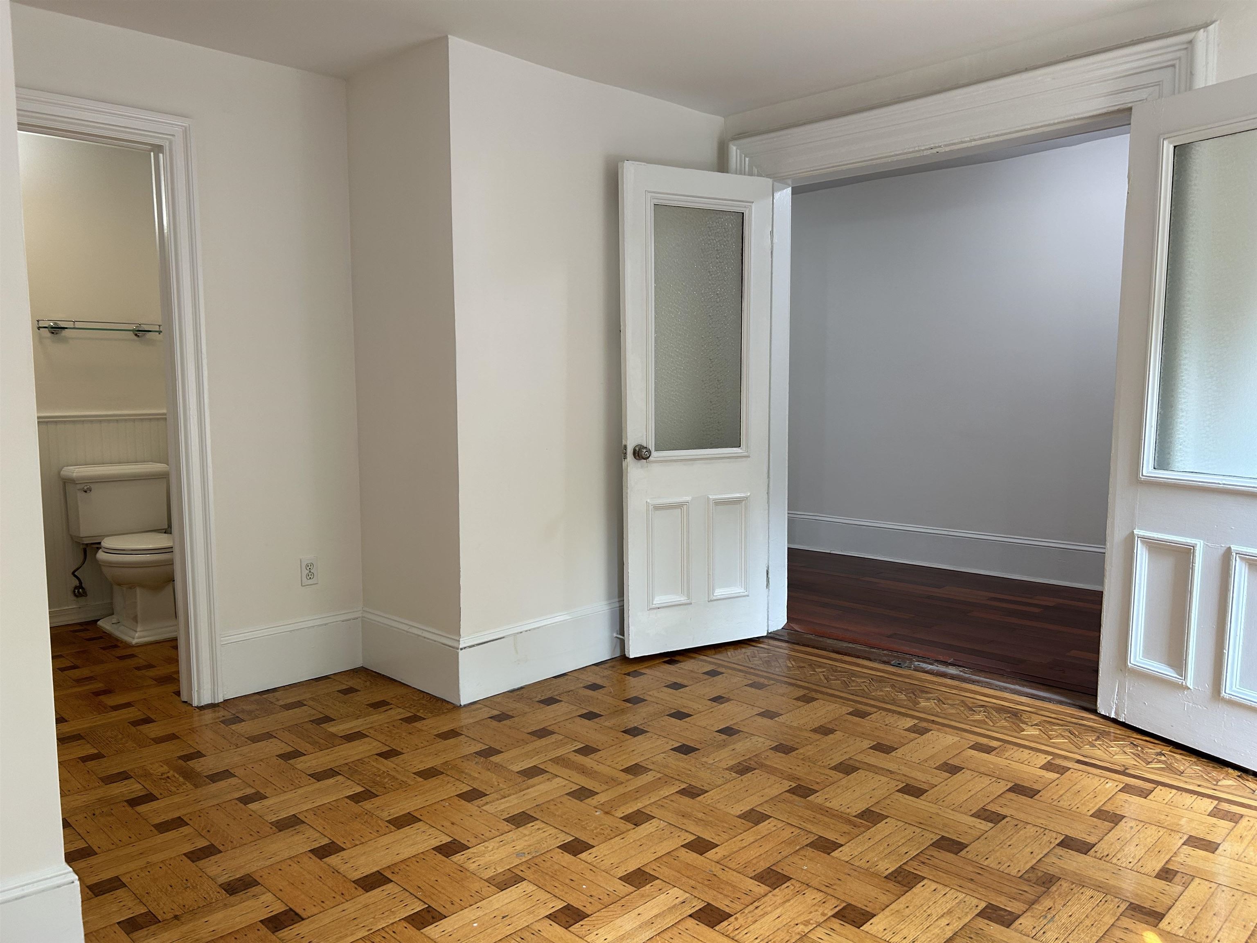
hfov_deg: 67.3
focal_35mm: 26
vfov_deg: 53.1
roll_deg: +0.7
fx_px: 944
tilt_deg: -5.7
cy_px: 472
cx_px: 628
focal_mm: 5.7
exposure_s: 1/60
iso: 80
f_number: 1.5
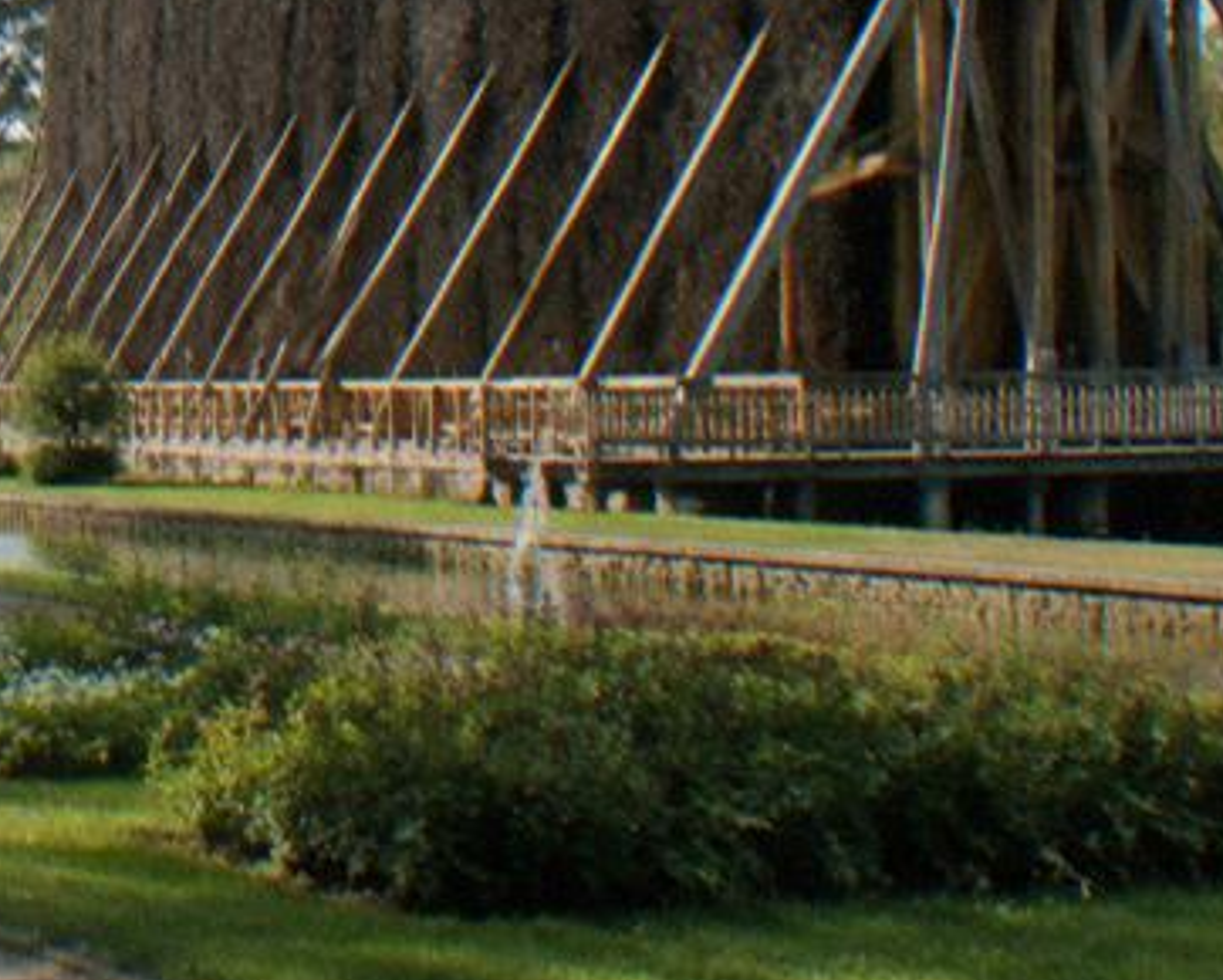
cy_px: 105
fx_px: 4599
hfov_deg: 14.9
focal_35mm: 127
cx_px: 68
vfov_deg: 12.1
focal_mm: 49
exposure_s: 1/320
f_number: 9
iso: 500
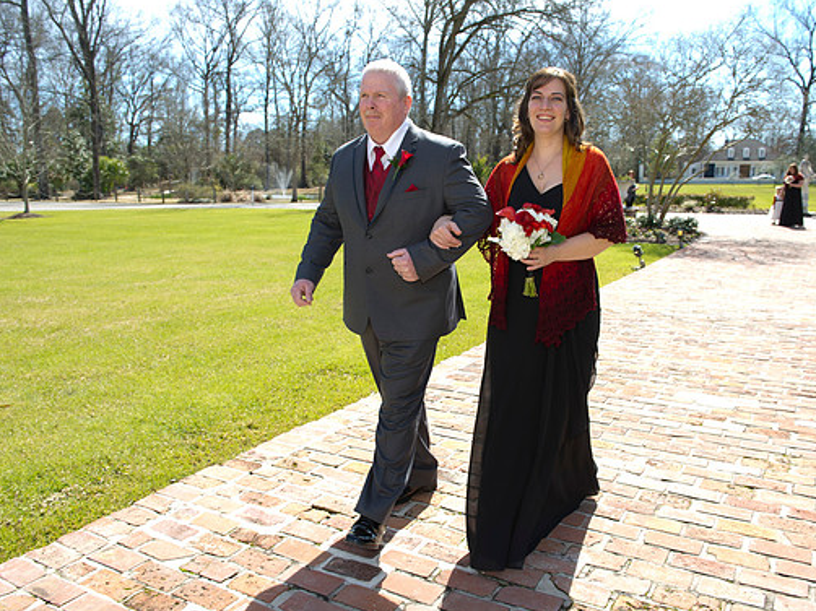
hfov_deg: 59.9
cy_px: 306
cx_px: 447
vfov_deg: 46.8
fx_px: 707
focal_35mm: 30
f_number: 5.6
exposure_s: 1/200
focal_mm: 27
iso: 100
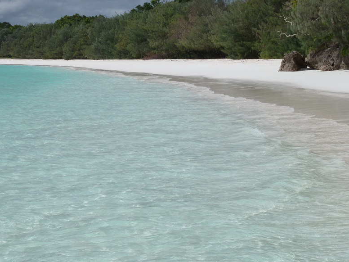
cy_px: 98
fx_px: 857
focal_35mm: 85
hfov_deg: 23.0
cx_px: 147
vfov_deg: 17.3
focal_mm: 9.1
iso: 80
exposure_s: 1/1000
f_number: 5.6
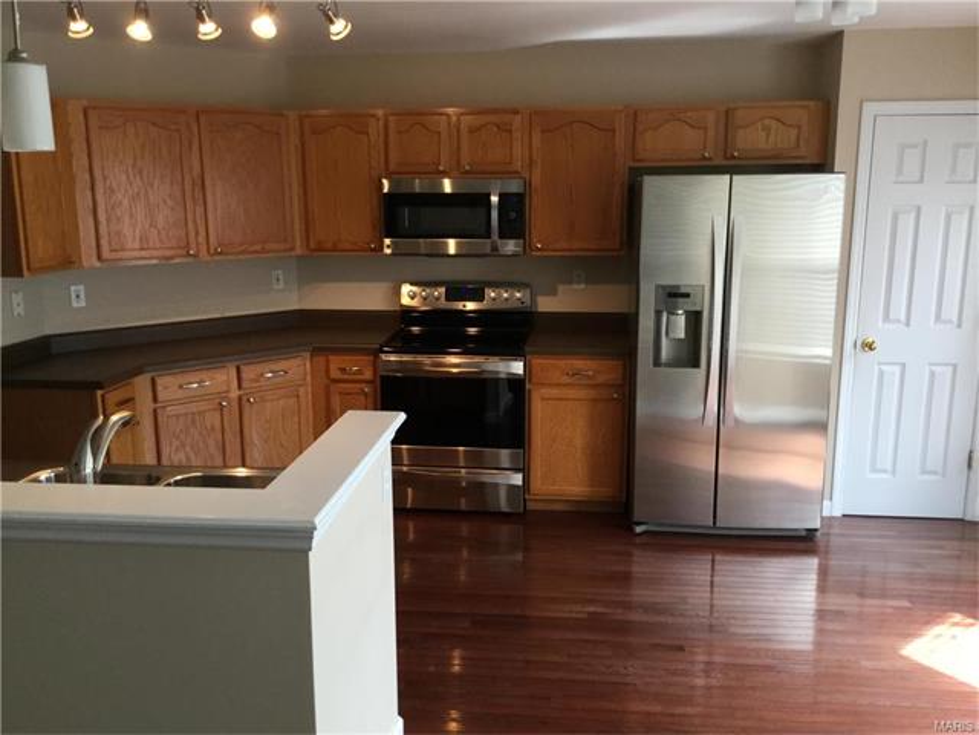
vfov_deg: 45.4
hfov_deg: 58.4
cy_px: 368
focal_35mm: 31
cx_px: 490
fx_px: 877
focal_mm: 3.3
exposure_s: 1/30
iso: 32
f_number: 2.4
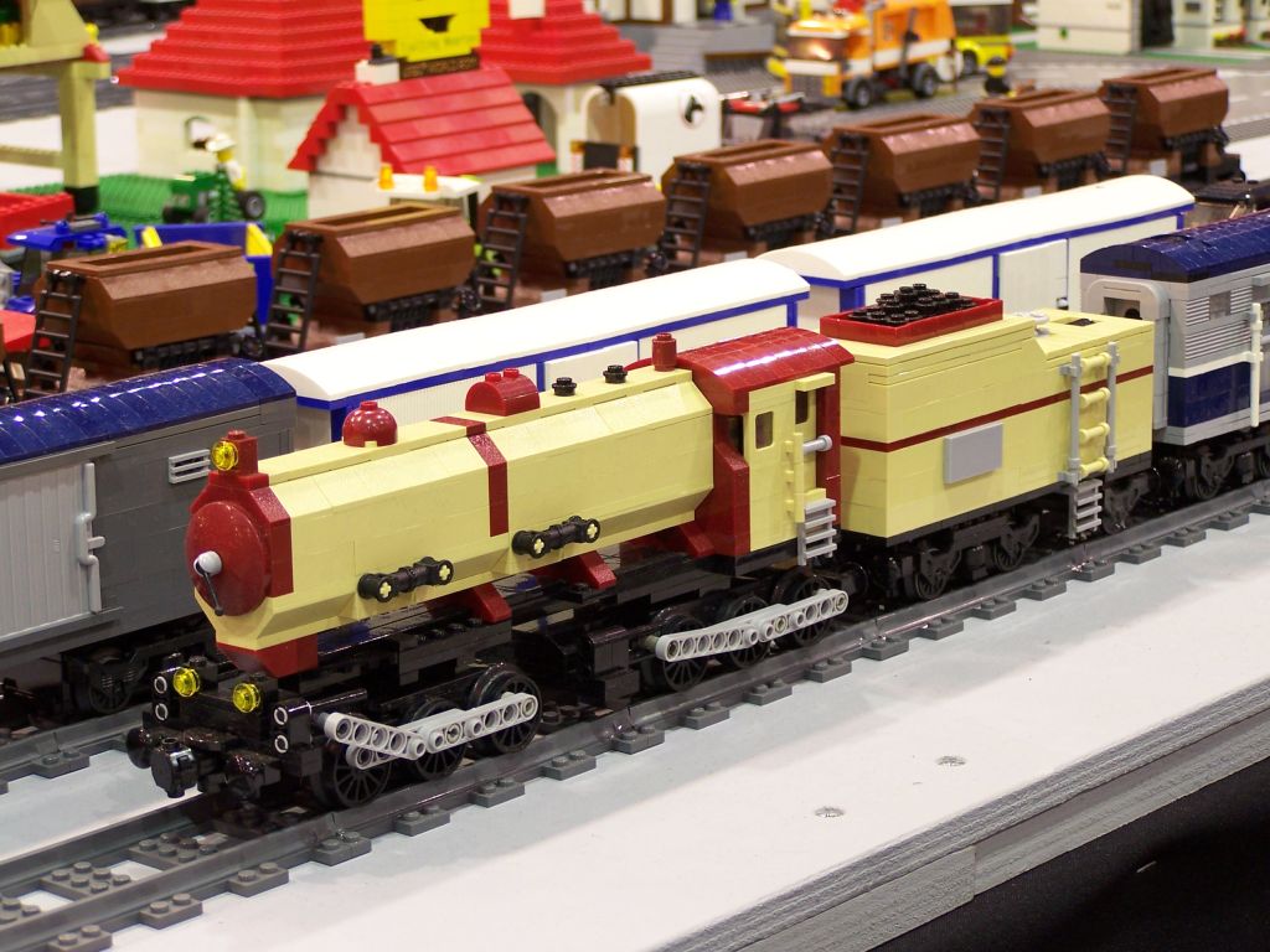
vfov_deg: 15.7
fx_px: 3449
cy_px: 476
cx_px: 635
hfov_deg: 20.9
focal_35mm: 94
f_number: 3.2
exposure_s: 1/2
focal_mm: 15.6
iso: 80
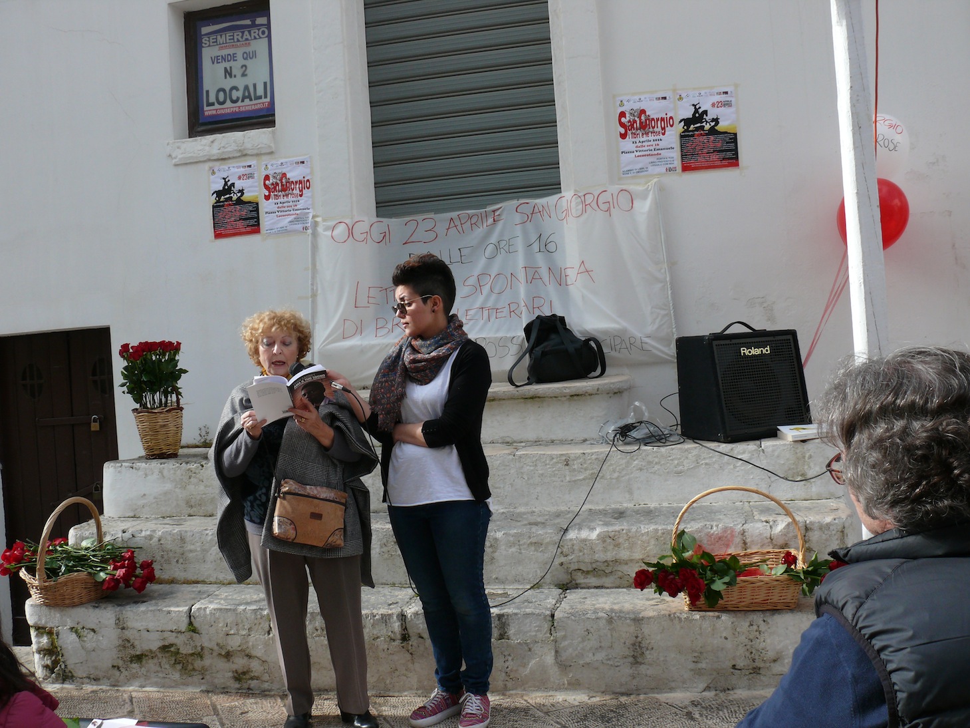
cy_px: 364
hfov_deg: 52.6
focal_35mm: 35
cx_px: 485
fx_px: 981
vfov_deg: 40.7
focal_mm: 7.4
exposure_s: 1/200
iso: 100
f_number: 5
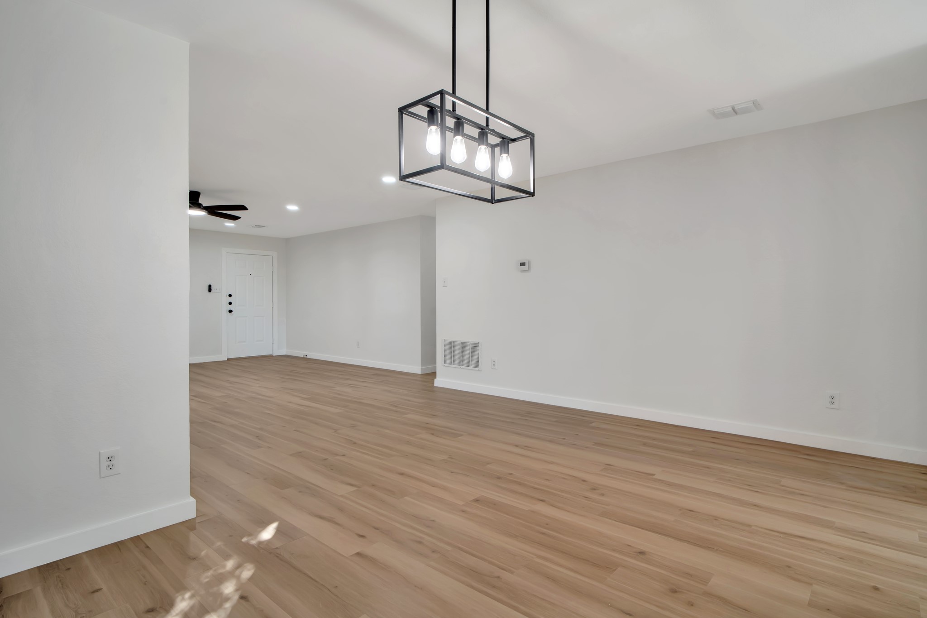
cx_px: 464
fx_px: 463
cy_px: 309
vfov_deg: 67.4
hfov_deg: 90.0
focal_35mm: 18
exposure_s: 1/60
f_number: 8
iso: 200
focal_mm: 18
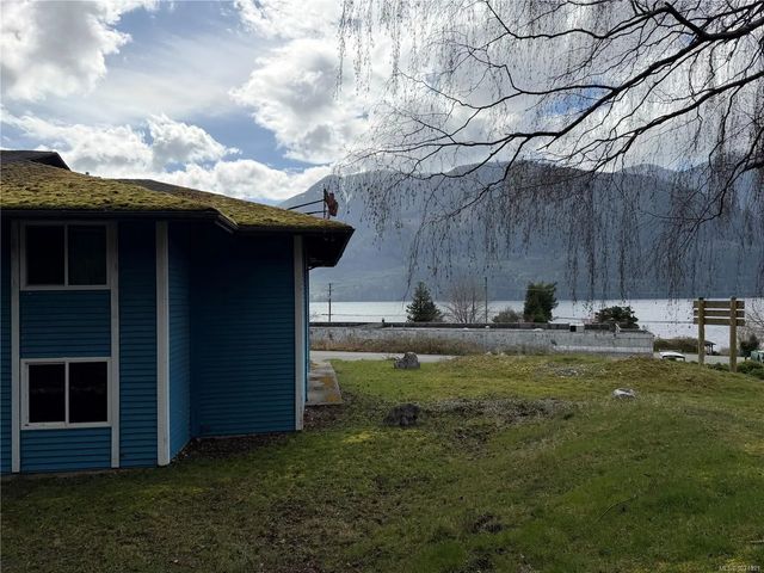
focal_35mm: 24
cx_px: 382
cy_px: 286
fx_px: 530
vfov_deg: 56.8
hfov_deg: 71.6
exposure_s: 1/8130
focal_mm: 6.76
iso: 100
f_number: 1.78
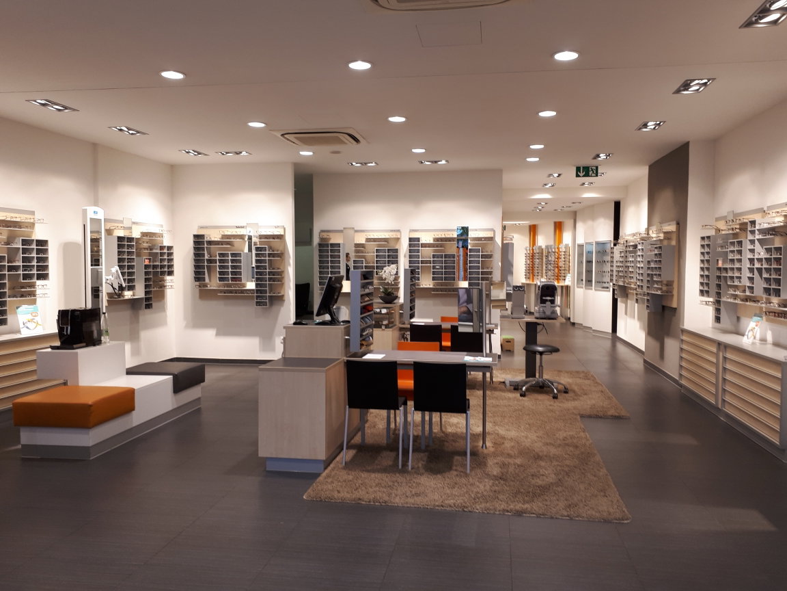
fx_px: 614
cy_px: 296
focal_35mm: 27
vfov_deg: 51.4
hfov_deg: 65.3
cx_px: 394
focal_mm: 3.6
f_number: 1.9
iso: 40
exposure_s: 1/33
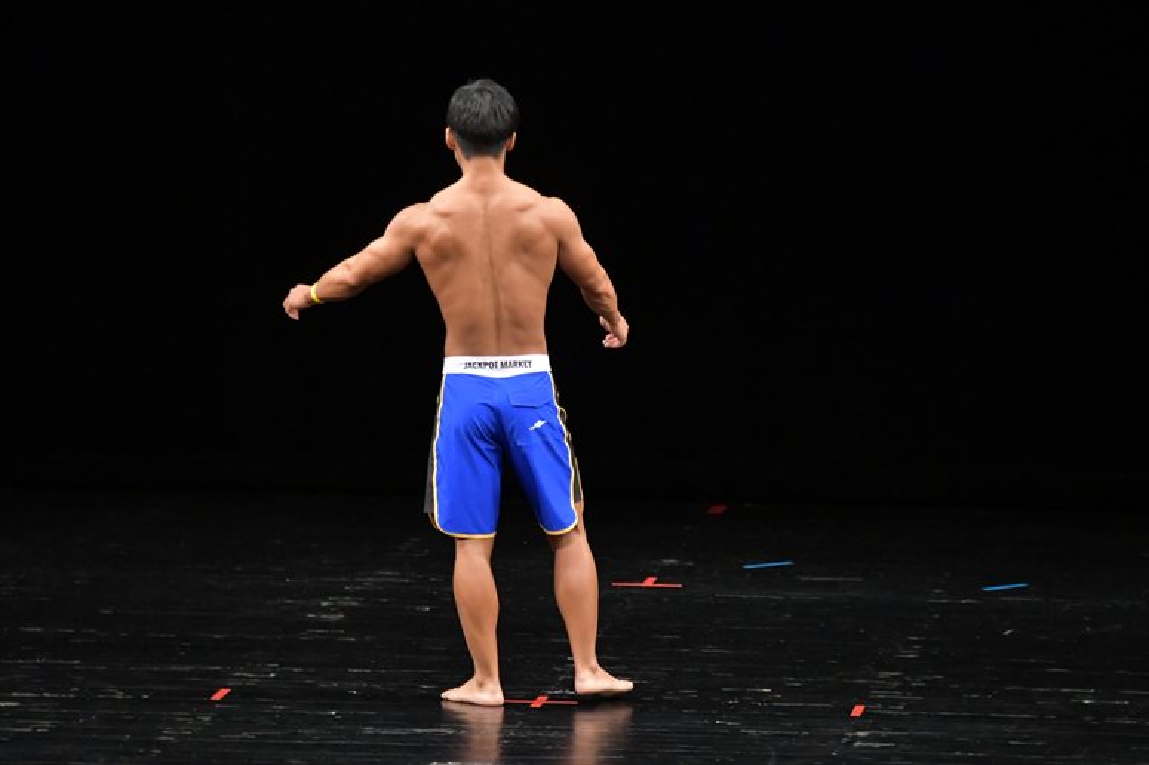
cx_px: 574
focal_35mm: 270
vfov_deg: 5.1
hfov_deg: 7.6
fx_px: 8613
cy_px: 382
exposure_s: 1/400
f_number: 5.6
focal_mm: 180
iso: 3200
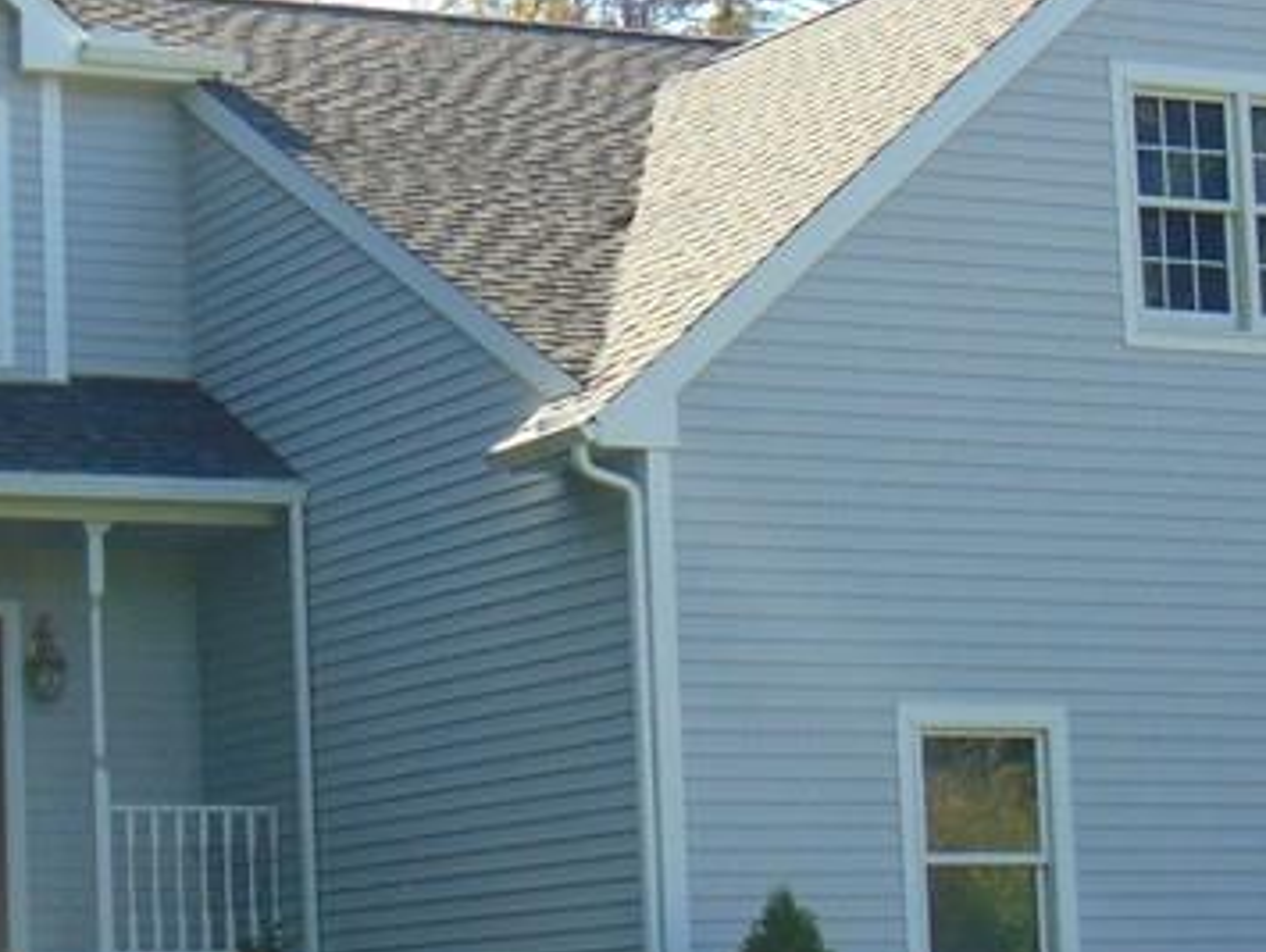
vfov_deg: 12.3
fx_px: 4430
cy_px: 606
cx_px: 139
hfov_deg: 16.1
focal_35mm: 121
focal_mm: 7.6
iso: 80
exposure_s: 1/250
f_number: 3.3
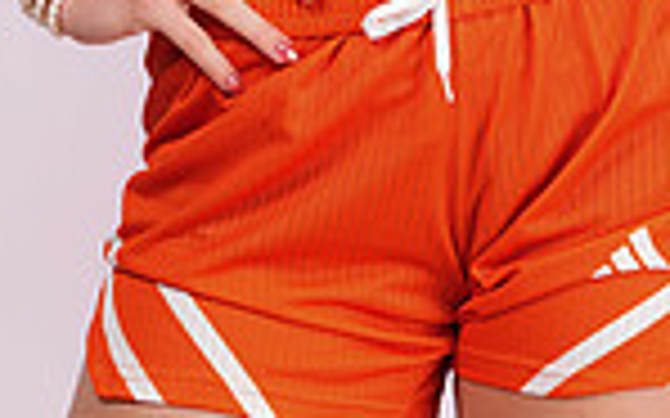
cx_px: 463
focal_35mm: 481
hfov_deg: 4.4
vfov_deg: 2.7
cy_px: -566
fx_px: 8780
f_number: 7.1
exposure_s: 1/250
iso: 160
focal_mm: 156
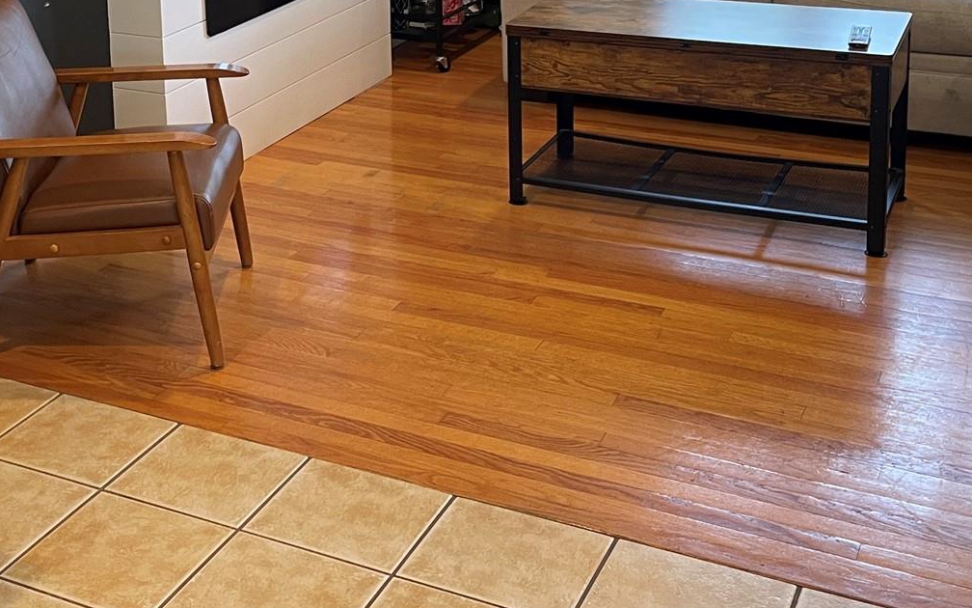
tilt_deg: -11.4
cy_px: -35
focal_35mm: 56
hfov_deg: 35.5
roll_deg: +2.5
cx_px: 252
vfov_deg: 22.1
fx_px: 1483
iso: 80
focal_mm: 4.2
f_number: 1.6
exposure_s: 1/60
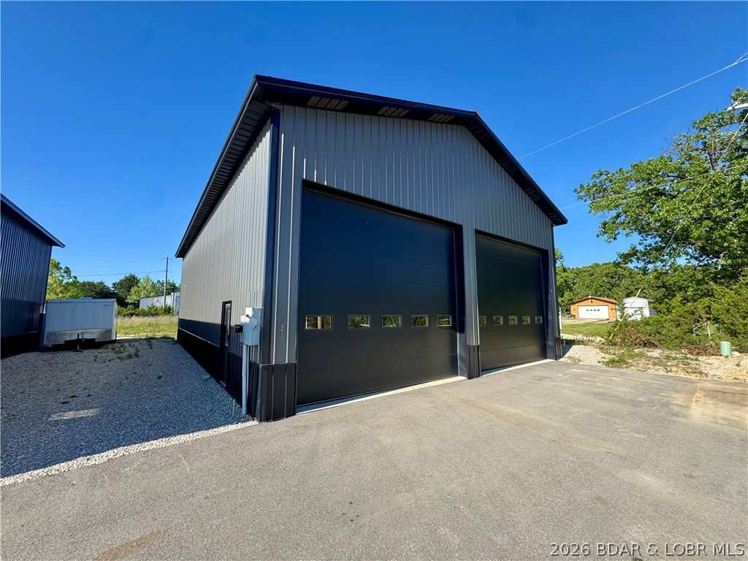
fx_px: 303
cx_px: 374
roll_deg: -1.4
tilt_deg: +3.1
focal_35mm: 14
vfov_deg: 85.7
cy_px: 280
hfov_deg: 102.1
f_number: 2.2
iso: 40
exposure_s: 1/473
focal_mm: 2.22
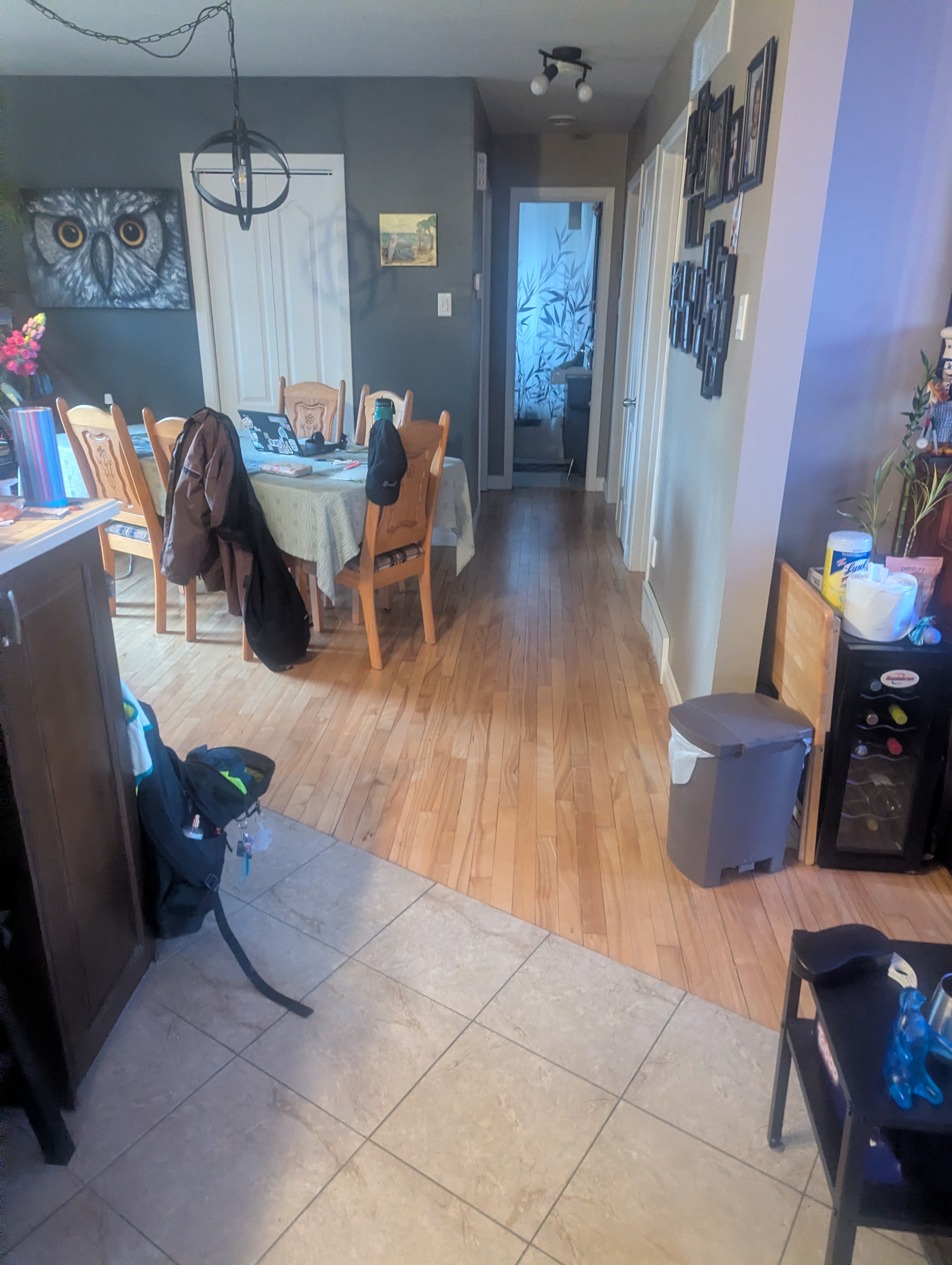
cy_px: 632
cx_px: 476
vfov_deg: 71.5
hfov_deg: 56.9
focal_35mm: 24
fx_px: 878
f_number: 1.85
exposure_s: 1/60
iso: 2542
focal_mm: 6.81
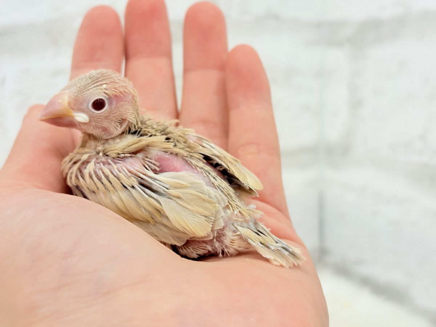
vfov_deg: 28.0
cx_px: 218
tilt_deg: -9.5
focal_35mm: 52
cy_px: 164
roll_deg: +0.8
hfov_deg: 36.8
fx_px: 655
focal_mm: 5.96
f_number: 1.6
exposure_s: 1/50
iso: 40
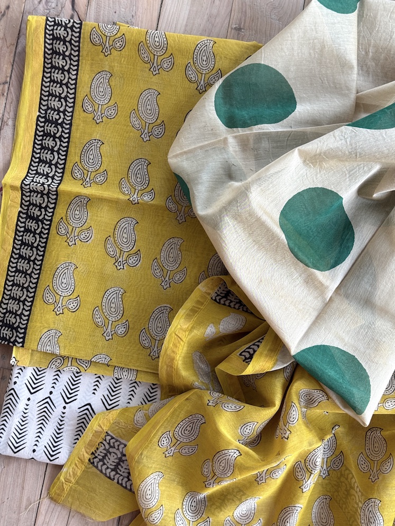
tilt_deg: -82.7
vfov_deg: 39.7
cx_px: 198
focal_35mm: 48
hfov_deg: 30.3
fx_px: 730
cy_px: 263
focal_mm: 6.76
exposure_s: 1/195
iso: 64
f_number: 1.78
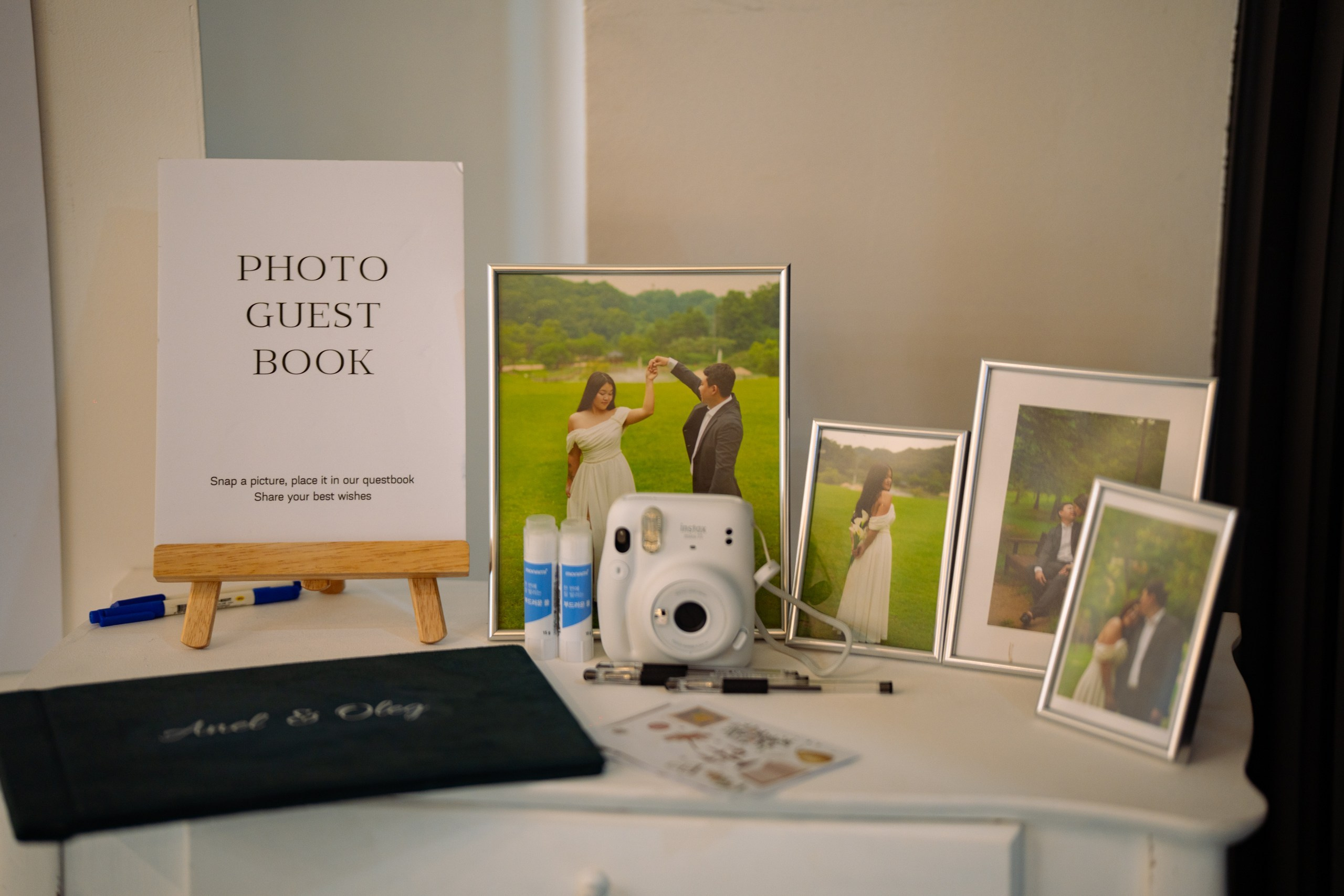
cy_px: 448
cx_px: 672
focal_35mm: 85
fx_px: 3173
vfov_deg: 16.1
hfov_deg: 23.9
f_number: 1.4
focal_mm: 85
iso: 250
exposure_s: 1/60
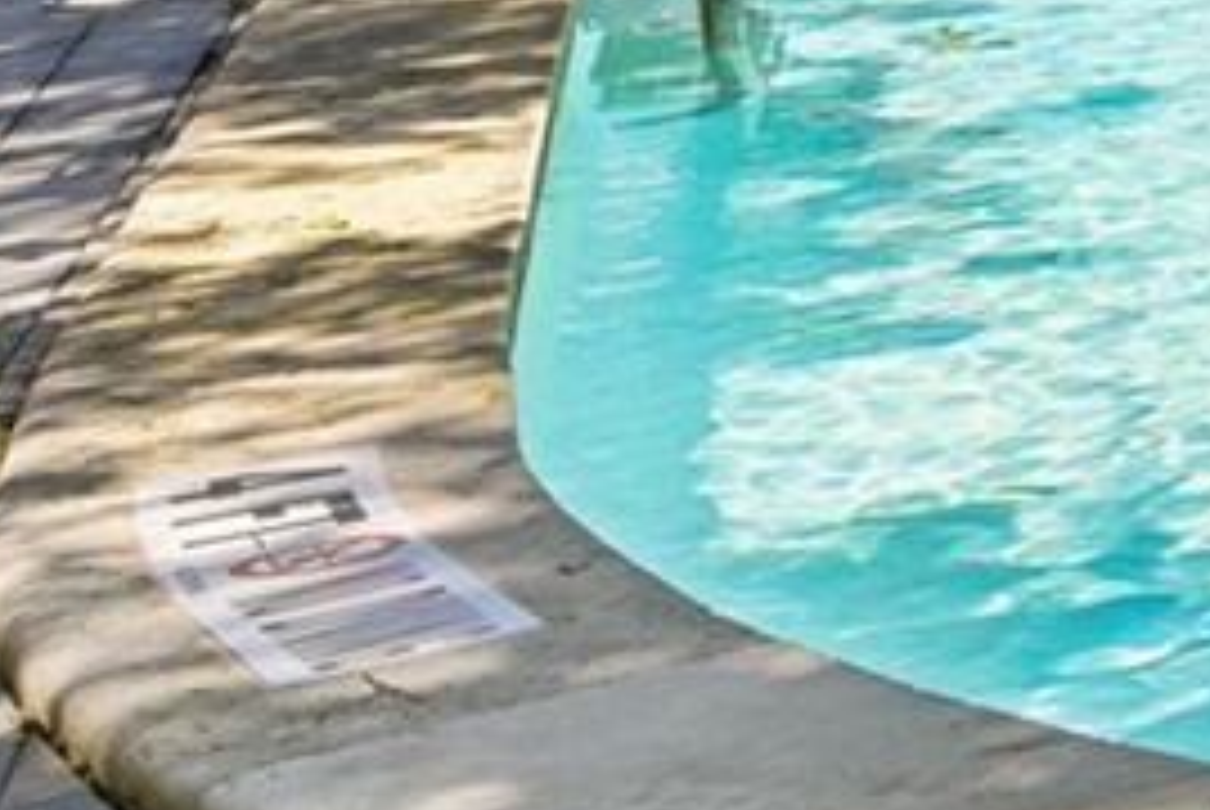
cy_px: -776
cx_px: 4476
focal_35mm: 114
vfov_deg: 11.0
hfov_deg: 9.0
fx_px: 3836
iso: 100
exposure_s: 1/125
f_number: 6.7
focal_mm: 15
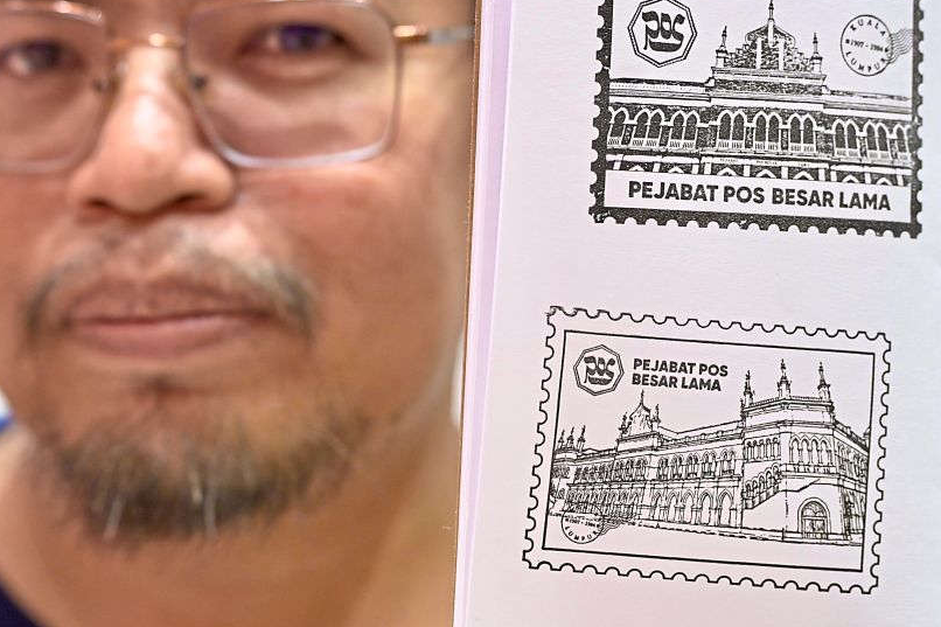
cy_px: 279
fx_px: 2091
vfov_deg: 17.1
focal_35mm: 80
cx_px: 265
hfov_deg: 25.1
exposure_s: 1/100
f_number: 4
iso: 1800
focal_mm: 52
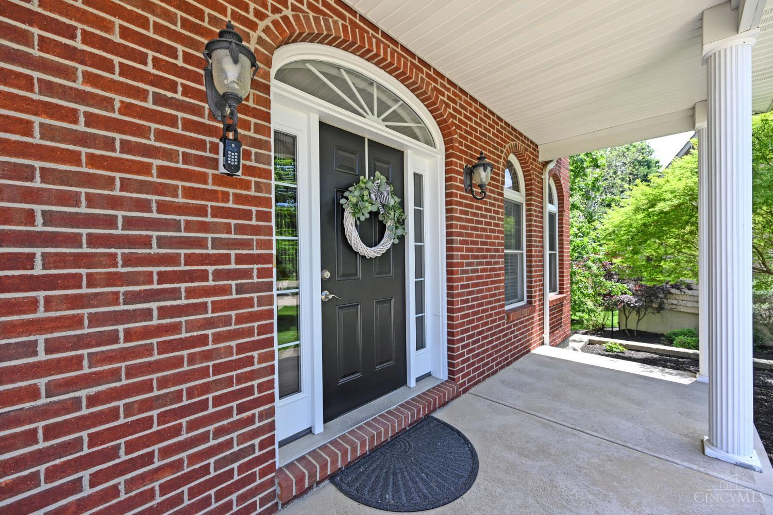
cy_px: 258
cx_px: 386
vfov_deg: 81.2
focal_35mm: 14
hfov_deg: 104.3
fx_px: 301
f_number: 5.6
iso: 200
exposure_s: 1/250
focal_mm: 14
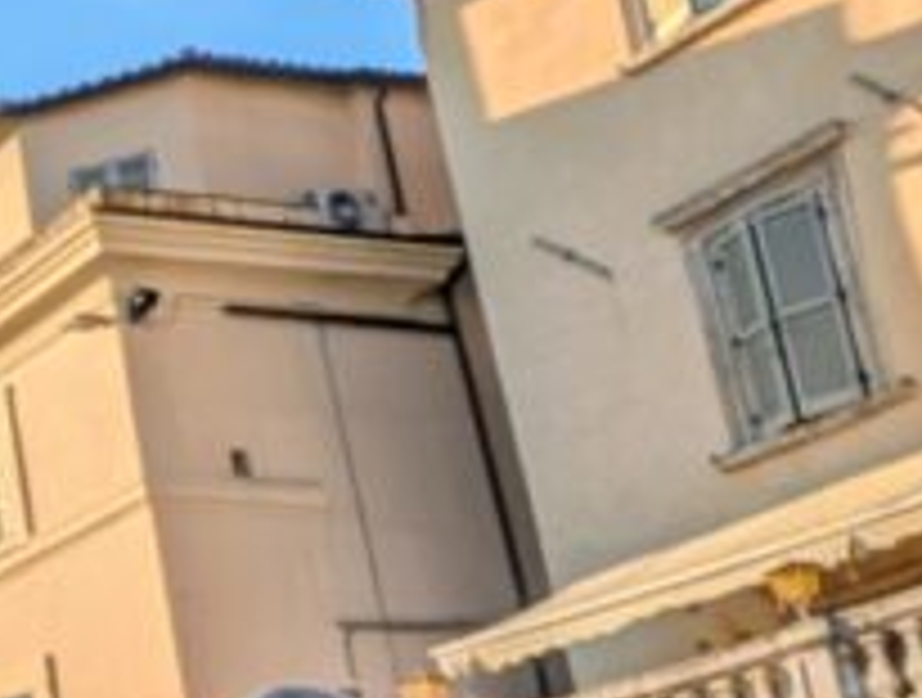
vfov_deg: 19.0
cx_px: -1336
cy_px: 675
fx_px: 2030
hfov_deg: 14.7
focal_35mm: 76
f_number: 2.2
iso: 43
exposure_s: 1/850
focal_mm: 1.95
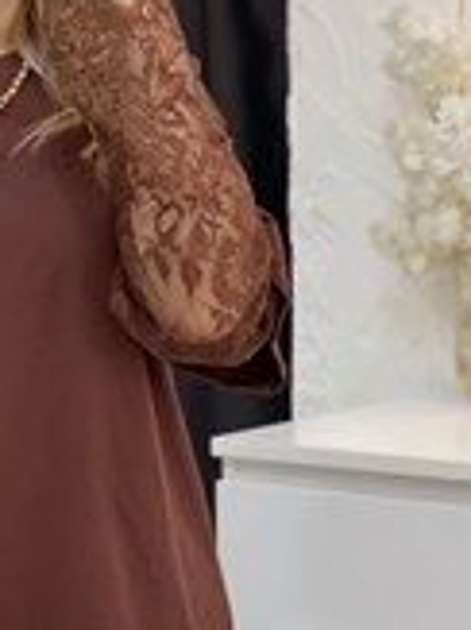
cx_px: -58
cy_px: 296
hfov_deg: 11.1
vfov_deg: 15.0
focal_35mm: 132
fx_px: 2398
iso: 64
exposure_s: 1/100
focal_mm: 6
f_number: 2
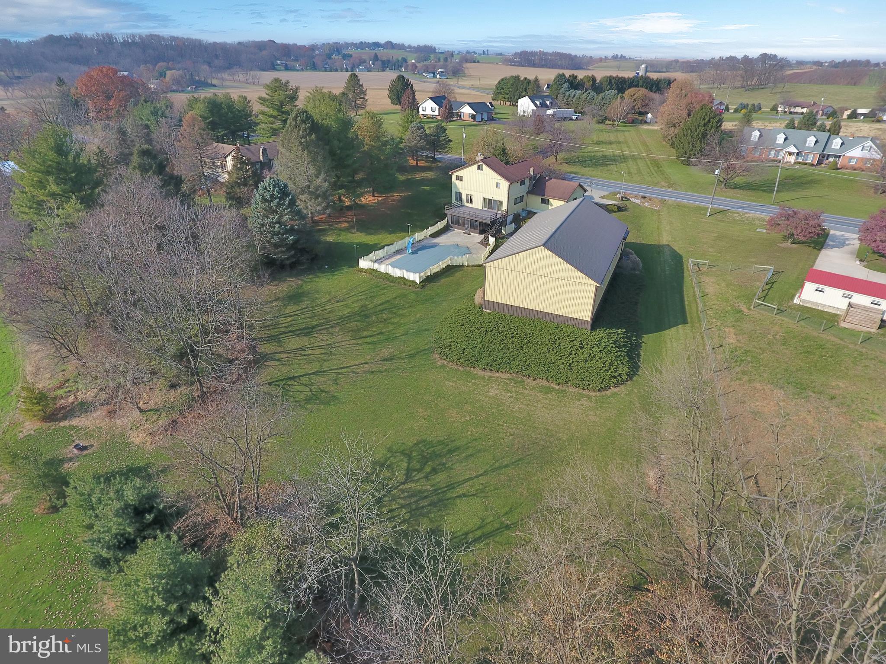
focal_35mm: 20
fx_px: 512
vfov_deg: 66.0
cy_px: 332
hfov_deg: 81.7
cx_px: 443
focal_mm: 3.61
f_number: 2.8
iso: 100
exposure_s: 1/924
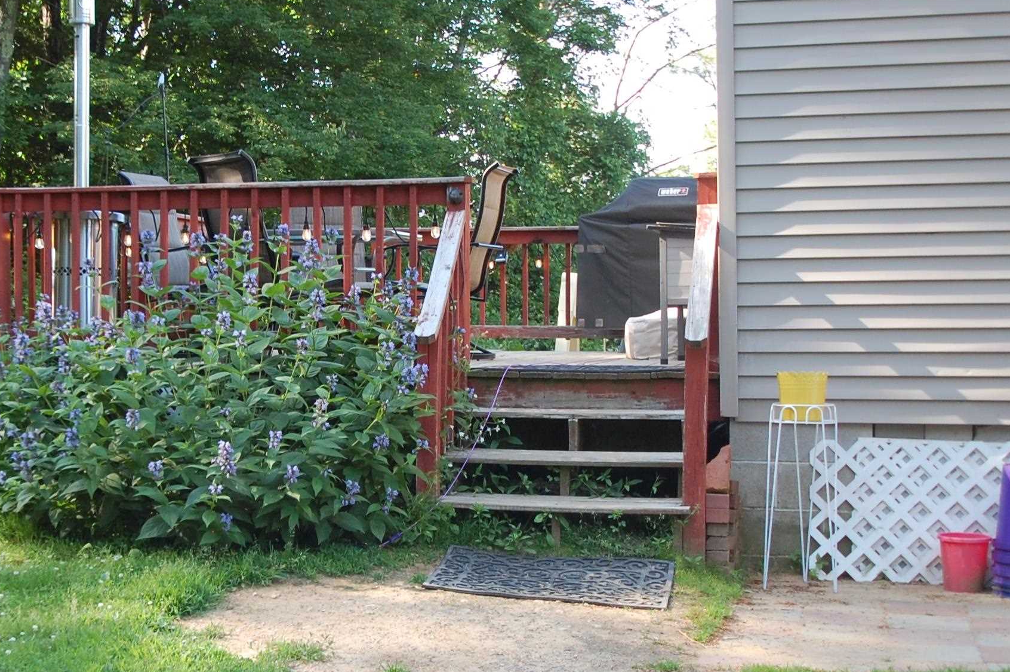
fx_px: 1794
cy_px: 388
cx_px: 287
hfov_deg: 31.0
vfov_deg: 21.2
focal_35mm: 64
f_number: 5.6
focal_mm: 24
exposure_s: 1/125
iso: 400
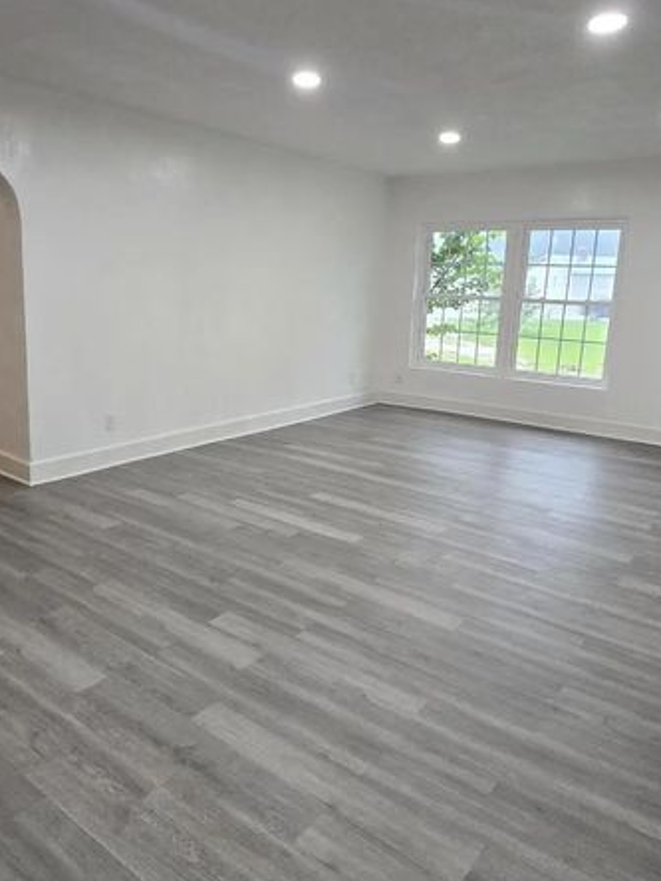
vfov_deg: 69.3
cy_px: 416
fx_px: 637
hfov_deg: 54.8
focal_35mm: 25
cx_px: 300
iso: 200
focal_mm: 1.7
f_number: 2.2
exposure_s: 1/60
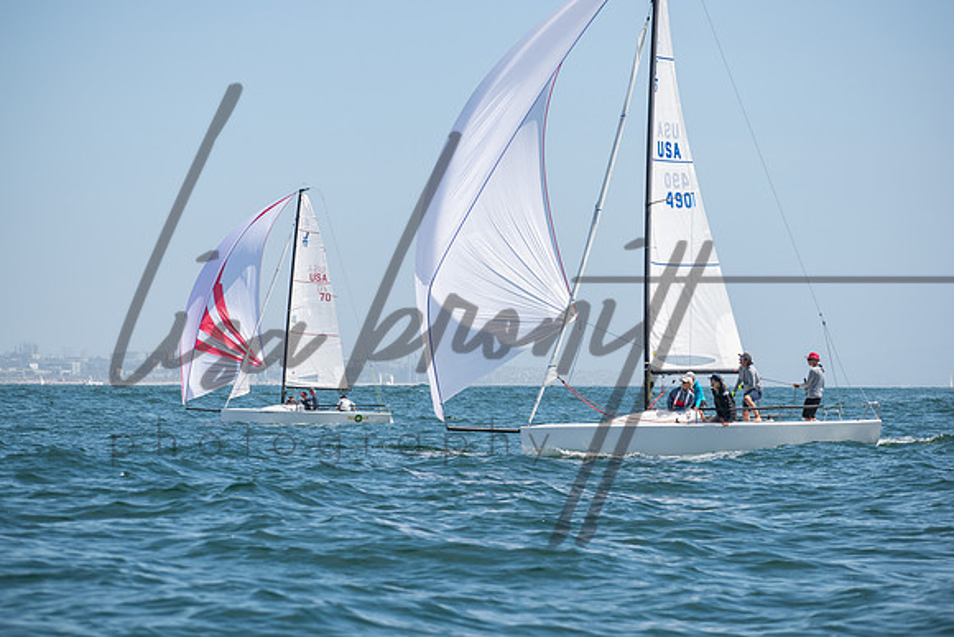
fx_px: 3777
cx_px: 477
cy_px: 318
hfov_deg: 14.4
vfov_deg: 9.6
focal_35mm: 142
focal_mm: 95
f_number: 6.3
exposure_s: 1/1000
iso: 200
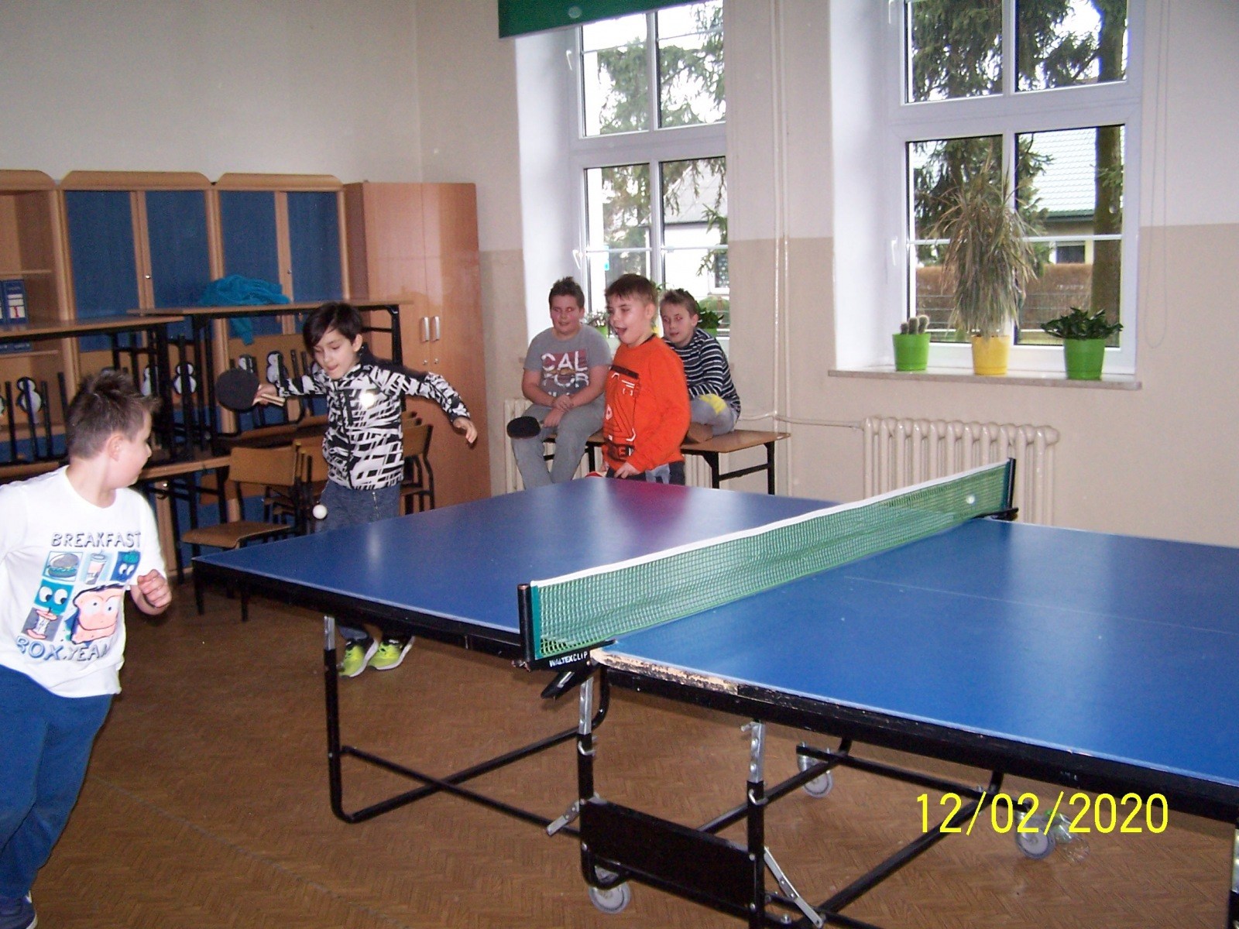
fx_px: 1360
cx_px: 620
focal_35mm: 38
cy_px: 464
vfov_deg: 37.7
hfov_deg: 49.0
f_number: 2.8
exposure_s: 1/60
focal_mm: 6.3
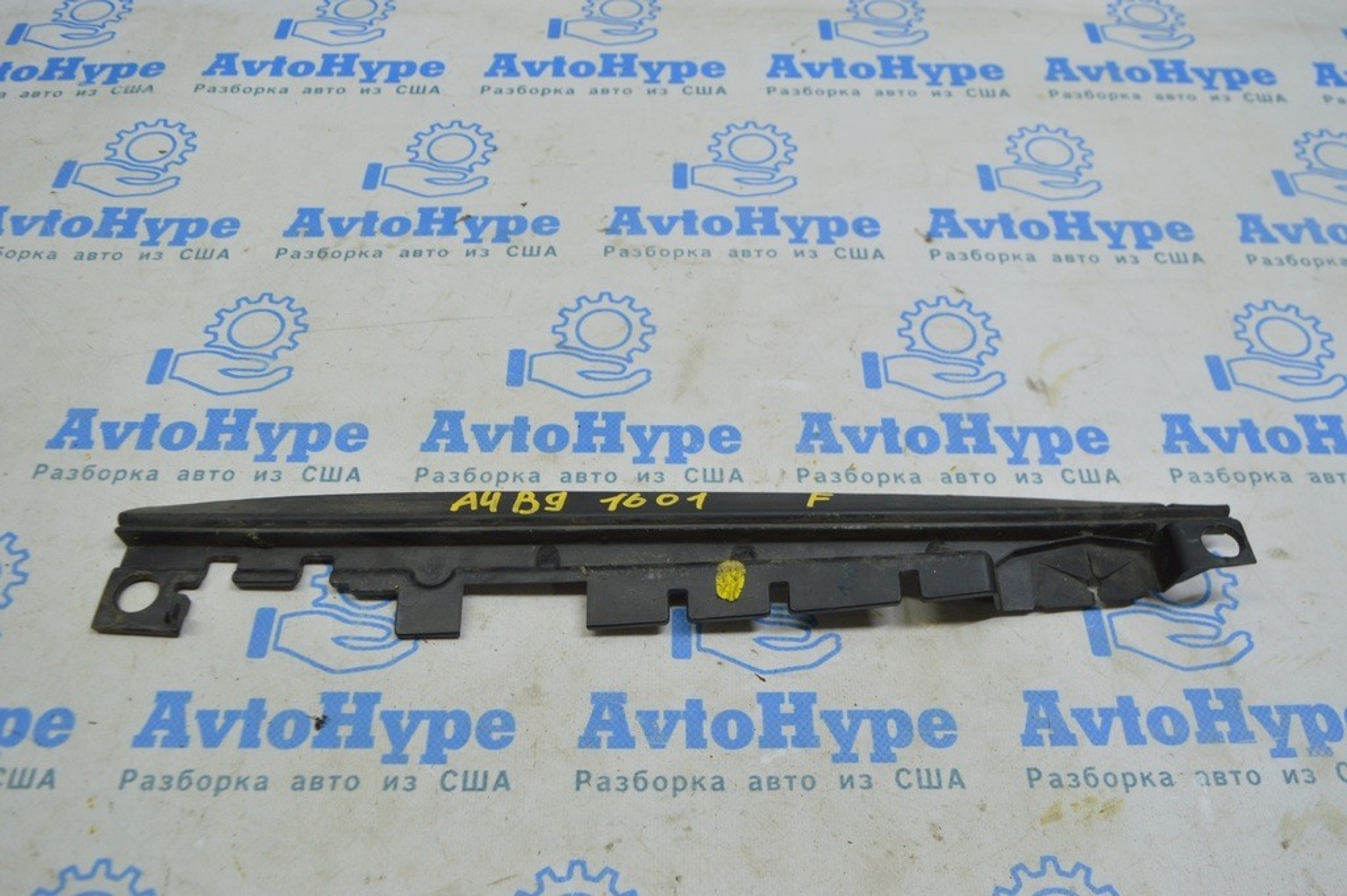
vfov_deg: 38.3
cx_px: 674
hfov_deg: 55.1
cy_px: 448
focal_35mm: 34
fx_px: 1290
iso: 400
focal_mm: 23
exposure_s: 1/40
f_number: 5.6
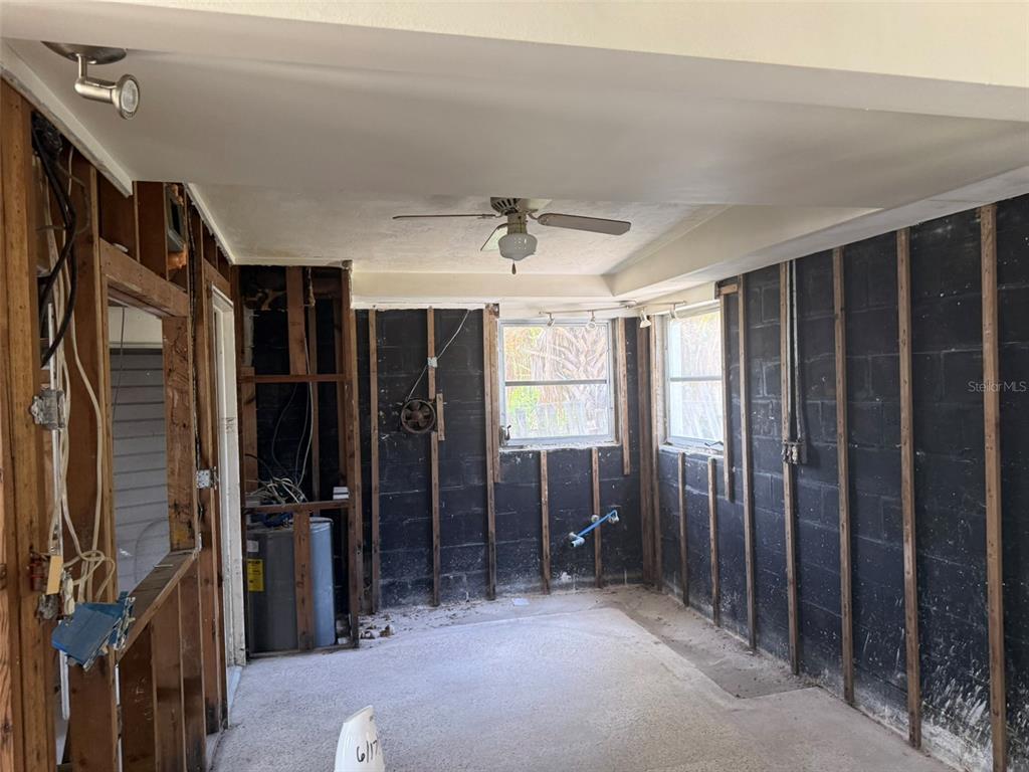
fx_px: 713
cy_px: 386
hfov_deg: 71.6
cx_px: 514
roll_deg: +1.5
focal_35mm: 24
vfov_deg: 56.8
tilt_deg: +1.2
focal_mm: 6.76
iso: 200
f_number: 1.78
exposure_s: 1/66
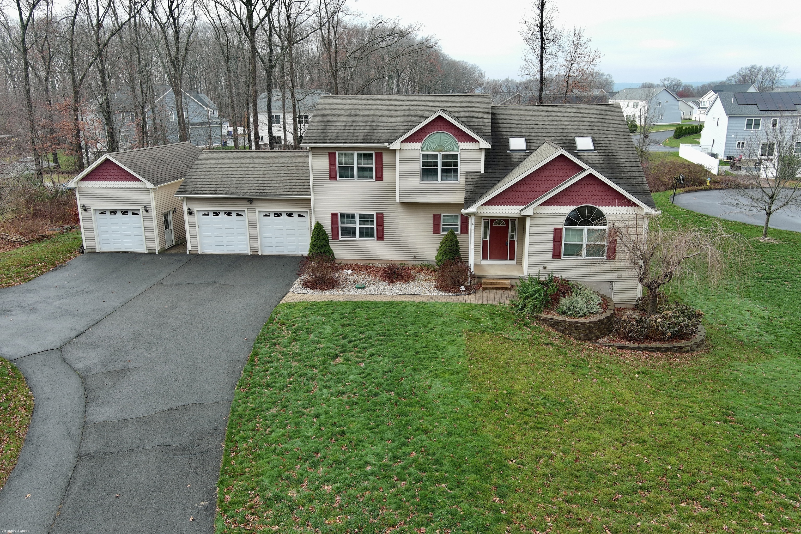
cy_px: 267
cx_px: 400
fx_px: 645
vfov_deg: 45.0
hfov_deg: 63.7
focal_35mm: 29
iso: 100
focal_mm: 10.57
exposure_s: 1/283
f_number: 2.8
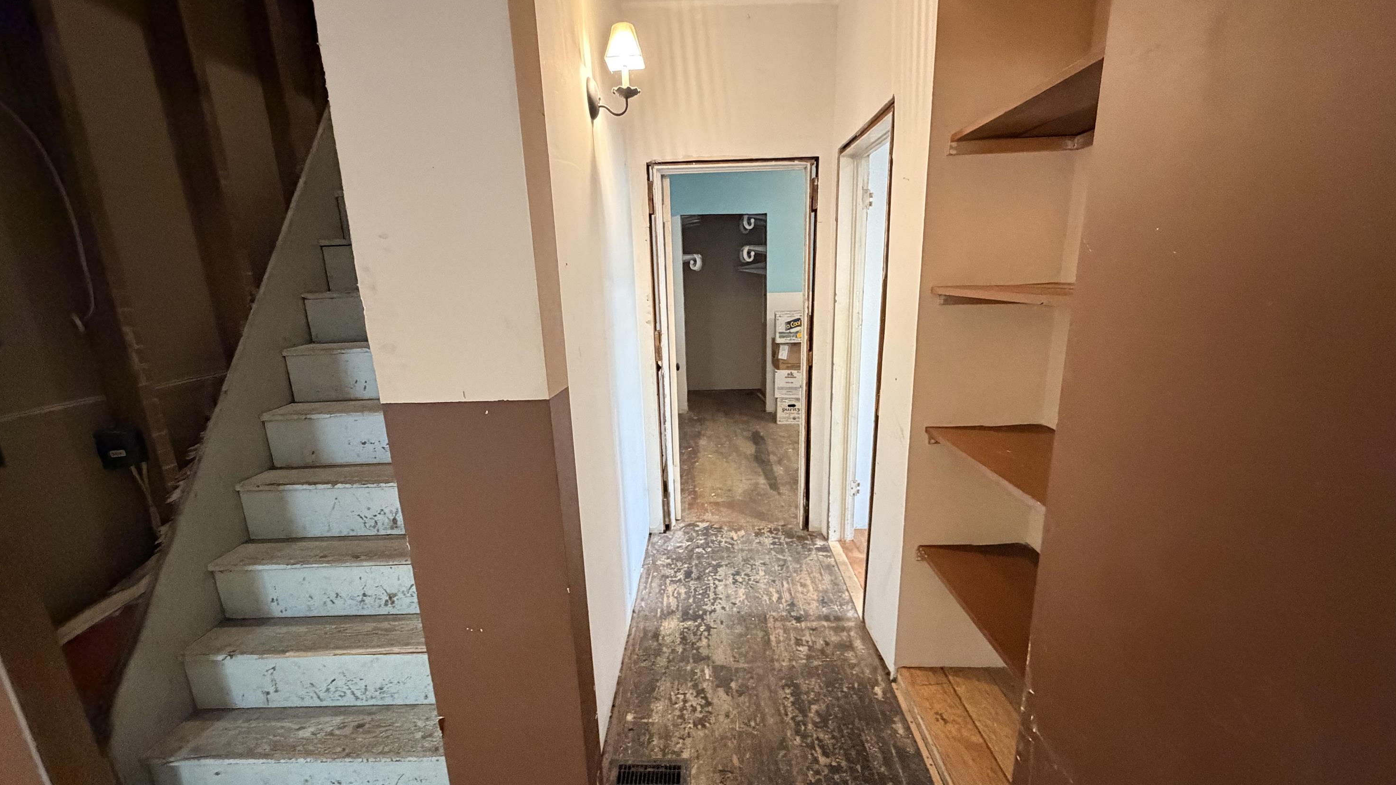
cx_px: 700
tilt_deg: -14.5
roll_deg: +1.7
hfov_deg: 99.4
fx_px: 592
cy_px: 430
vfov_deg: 66.9
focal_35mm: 16
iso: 1000
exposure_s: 1/60
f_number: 2.2
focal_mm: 2.22
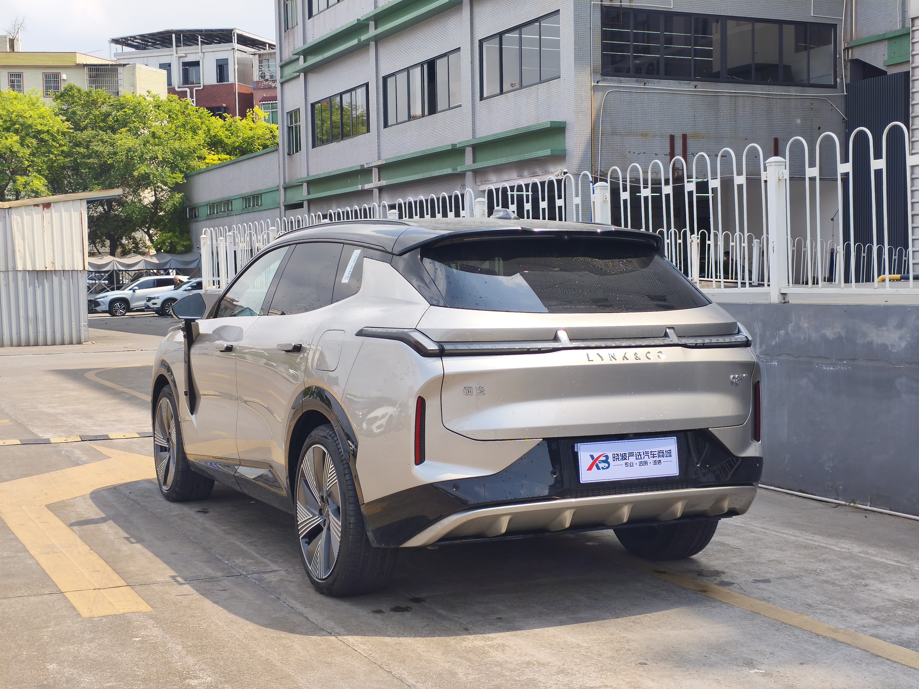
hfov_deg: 41.2
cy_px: 344
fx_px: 1221
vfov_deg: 31.5
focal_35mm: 46
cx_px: 460
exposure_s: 1/2170
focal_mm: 5.84
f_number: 1.6
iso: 80
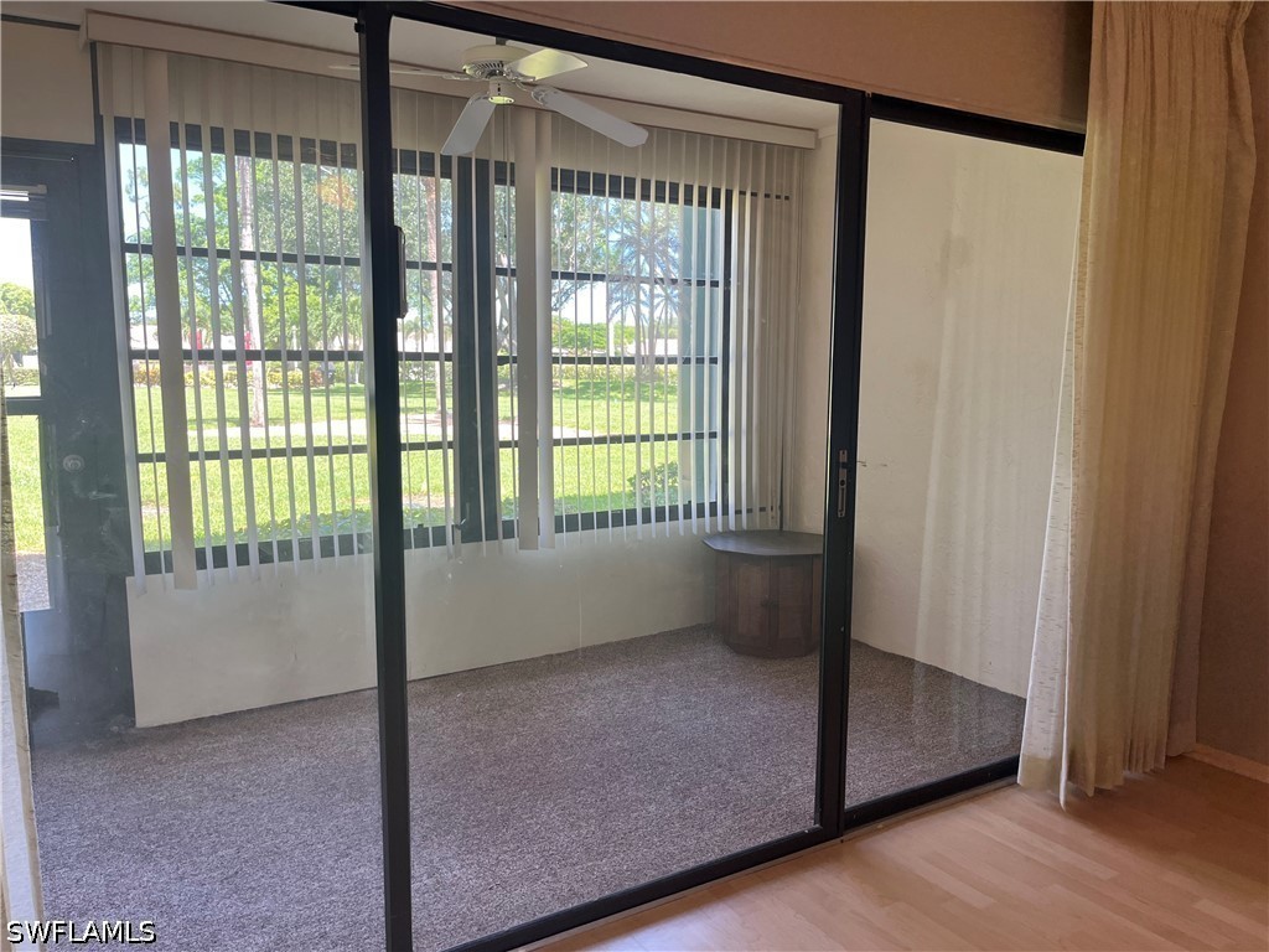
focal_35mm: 26
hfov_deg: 67.3
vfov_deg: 53.1
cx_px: 634
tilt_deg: -8.1
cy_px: 476
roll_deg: -0.2
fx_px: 953
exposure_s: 1/120
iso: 64
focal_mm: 5.1
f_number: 1.6
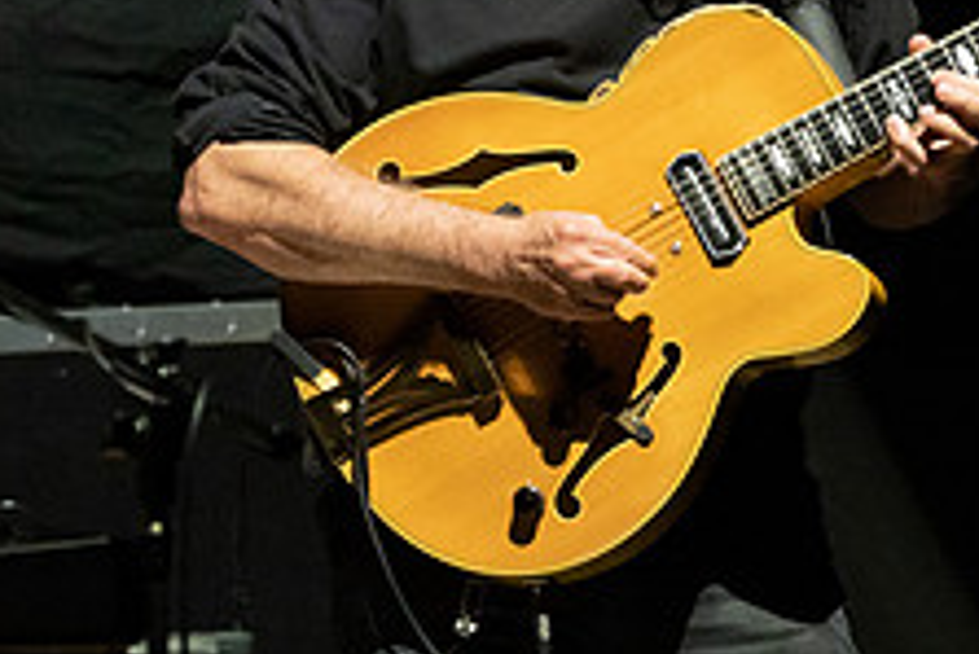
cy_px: 151
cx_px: 738
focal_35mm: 1023
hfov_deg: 2.0
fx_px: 27837
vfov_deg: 1.3
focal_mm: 394
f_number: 5.6
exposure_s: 1/250
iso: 3200
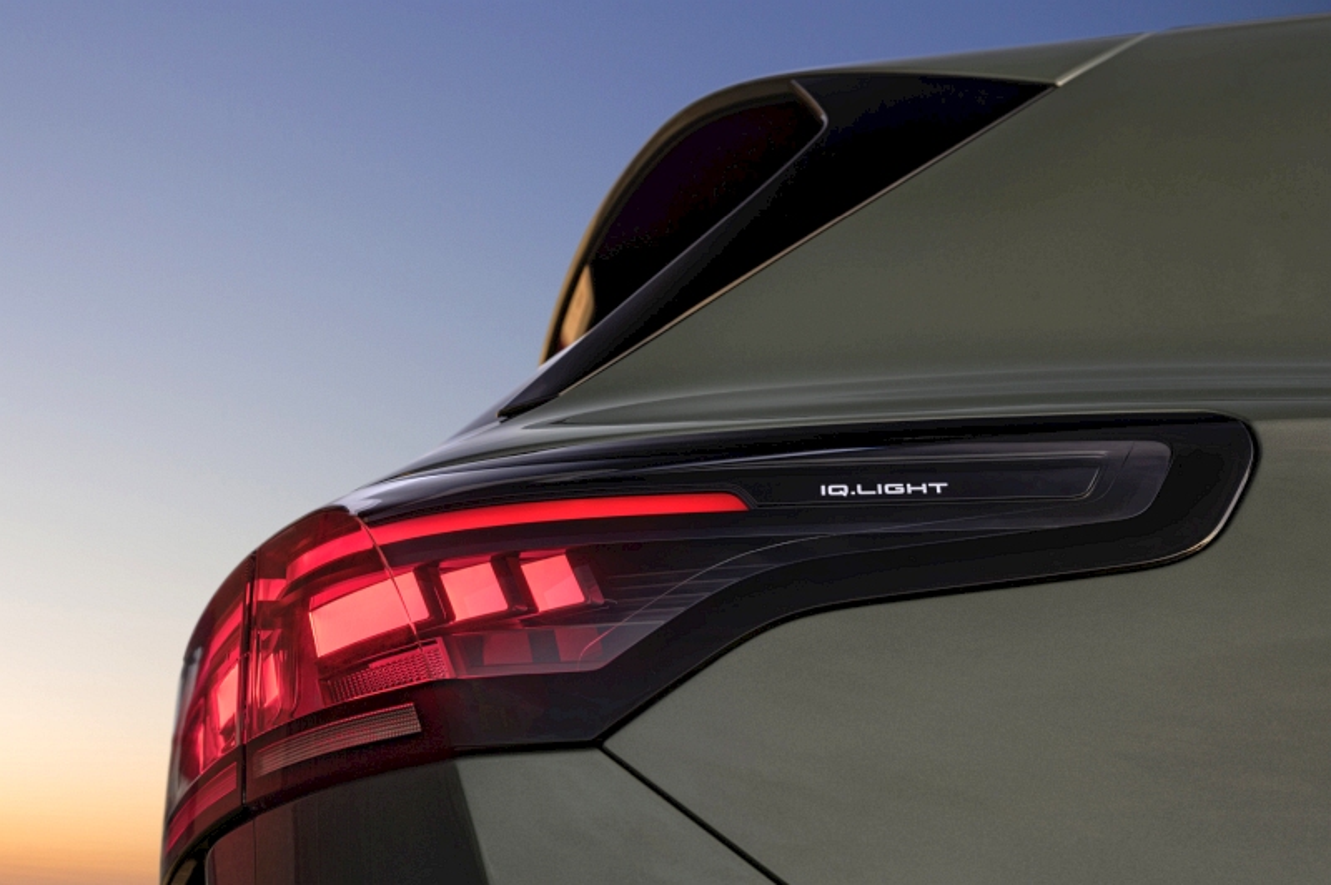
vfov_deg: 26.9
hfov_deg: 39.6
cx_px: 666
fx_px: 1847
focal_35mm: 50
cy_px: 442
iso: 80
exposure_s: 1/25
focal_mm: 50
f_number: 8
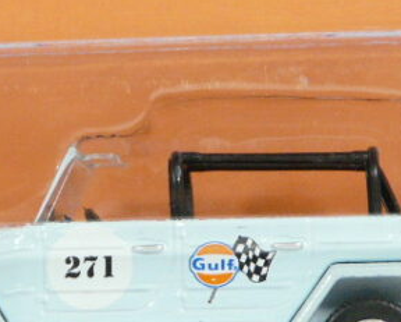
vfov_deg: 4.6
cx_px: 160
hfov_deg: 5.7
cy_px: 201
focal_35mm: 337
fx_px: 4004
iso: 200
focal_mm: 17
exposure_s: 1/50
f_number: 3.6
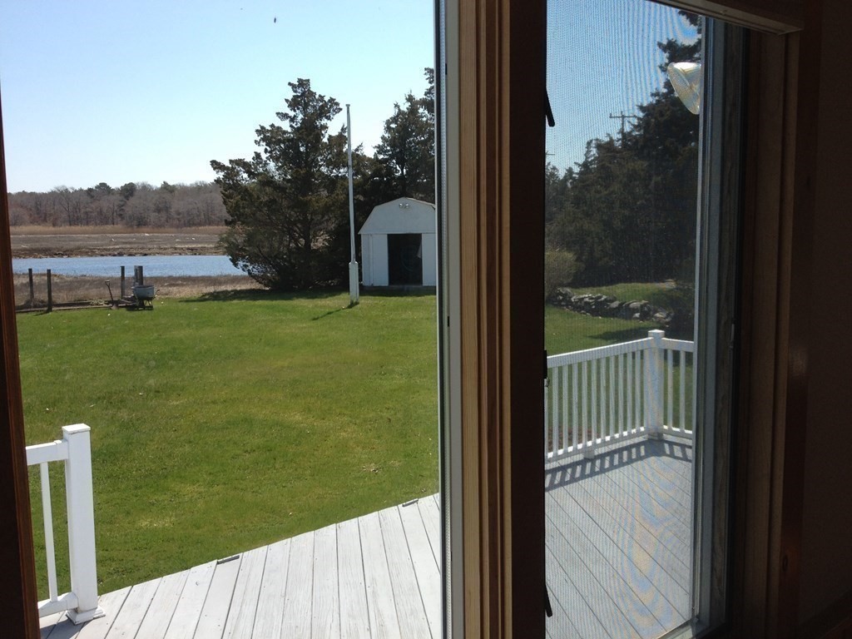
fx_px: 861
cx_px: 426
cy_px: 320
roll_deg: +1.3
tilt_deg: -5.9
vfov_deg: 40.7
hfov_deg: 52.6
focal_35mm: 35
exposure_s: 1/951
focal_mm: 4.28
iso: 50
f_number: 2.4
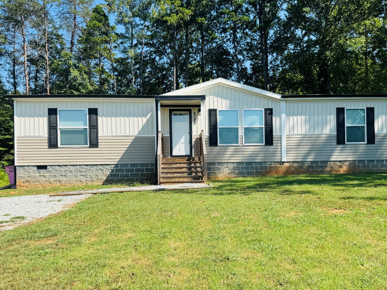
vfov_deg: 48.1
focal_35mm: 29
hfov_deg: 61.5
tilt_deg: +0.5
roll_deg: -0.4
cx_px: 214
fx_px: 324
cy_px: 167
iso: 80
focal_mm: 6.76
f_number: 1.78
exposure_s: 1/2833
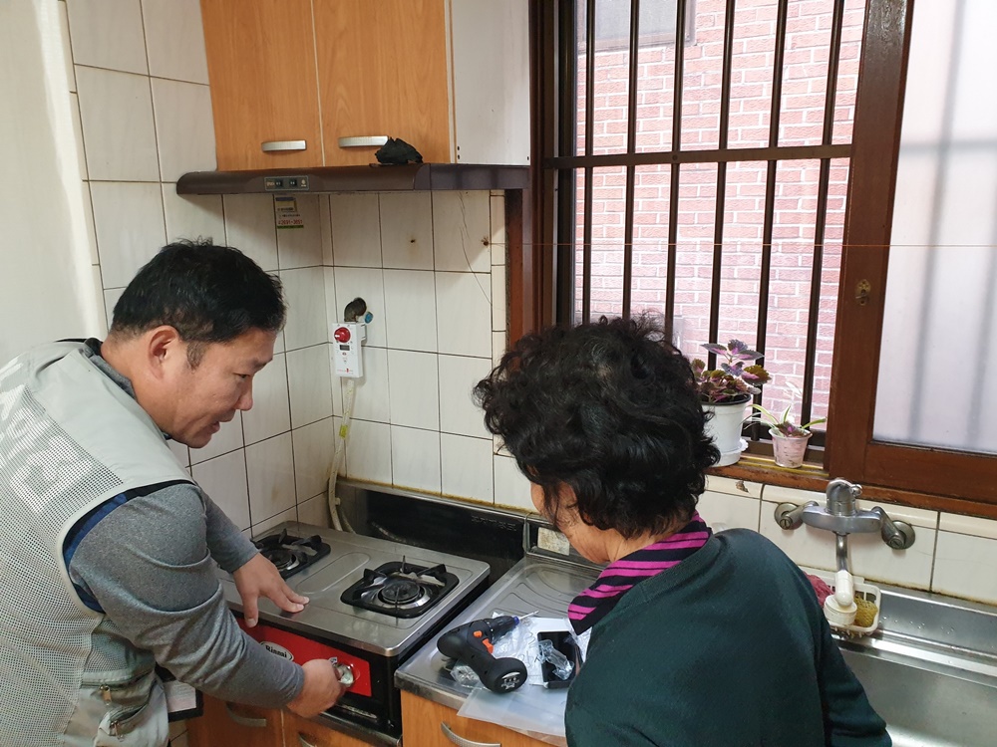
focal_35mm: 26
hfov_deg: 67.3
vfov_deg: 53.1
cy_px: 374
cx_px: 498
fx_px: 749
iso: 400
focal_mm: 4.3
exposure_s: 1/60
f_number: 2.4
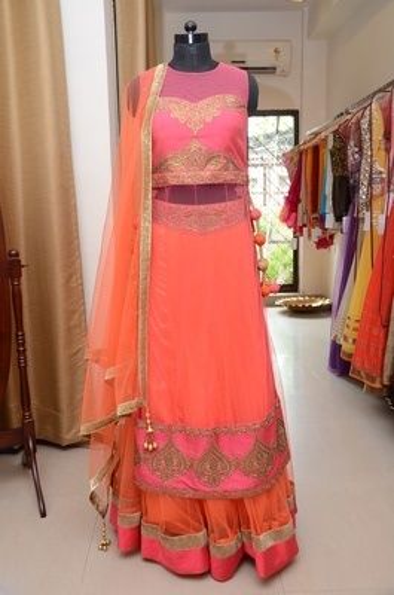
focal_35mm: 36
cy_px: 298
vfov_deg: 53.2
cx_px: 197
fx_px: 594
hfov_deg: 36.7
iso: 500
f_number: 5
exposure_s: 1/125
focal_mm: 24
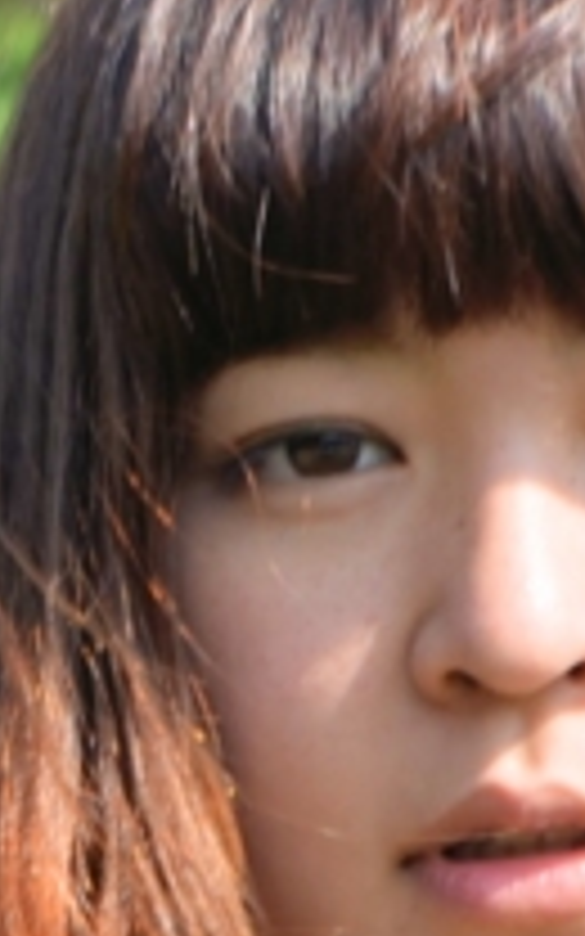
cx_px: -706
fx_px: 9209
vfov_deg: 5.8
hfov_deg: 3.6
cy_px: 1161
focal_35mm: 361
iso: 110
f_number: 8
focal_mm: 48
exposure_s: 1/250
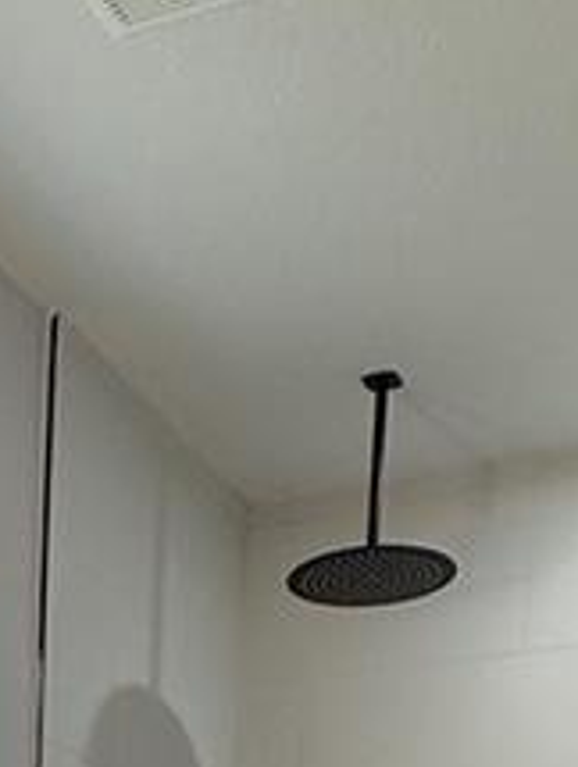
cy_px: 1620
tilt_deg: -13.7
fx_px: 1731
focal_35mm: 78
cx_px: 25
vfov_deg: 16.9
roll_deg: -2.3
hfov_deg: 18.5
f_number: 2.2
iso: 160
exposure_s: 1/120
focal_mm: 2.22
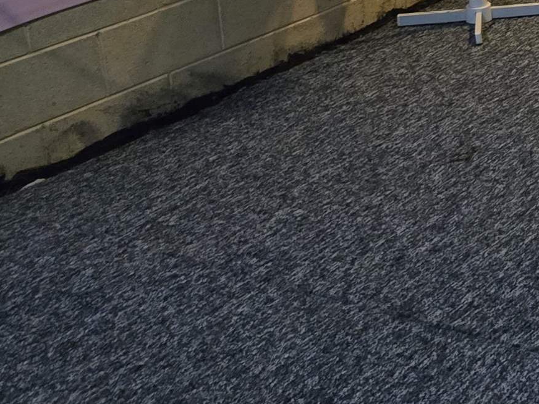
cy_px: -132
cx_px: 750
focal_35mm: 81
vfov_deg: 17.1
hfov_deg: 21.2
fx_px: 1261
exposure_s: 1/60
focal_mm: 6.3
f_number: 1.7
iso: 1600
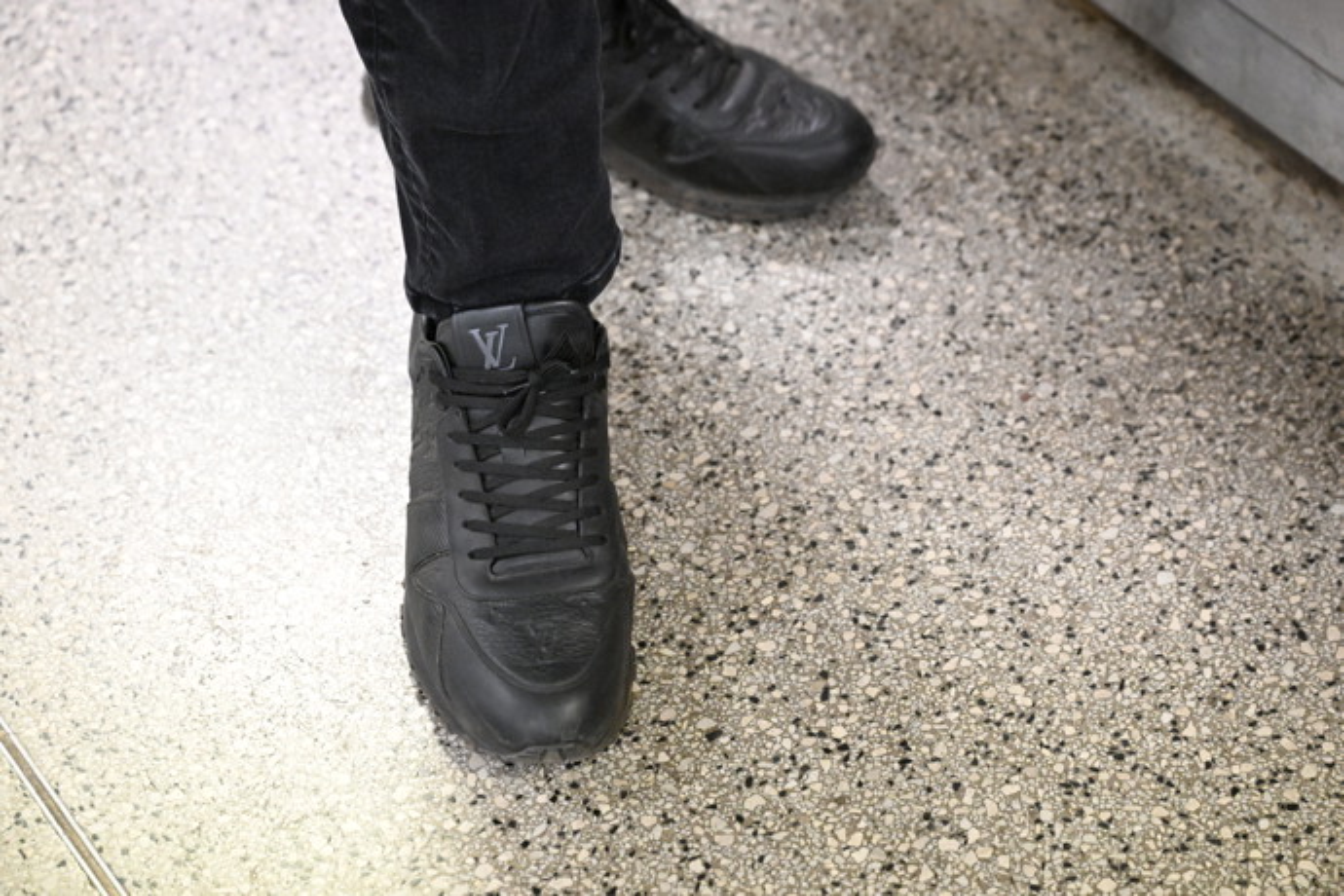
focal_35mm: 70
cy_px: 448
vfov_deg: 19.5
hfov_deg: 28.8
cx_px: 672
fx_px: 2613
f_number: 4.5
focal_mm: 70
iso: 12800
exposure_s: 1/250
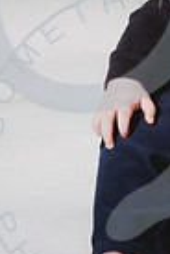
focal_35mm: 144
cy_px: 17
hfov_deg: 9.3
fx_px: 1020
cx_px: 233
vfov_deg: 14.1
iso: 100
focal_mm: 44
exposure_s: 1/160
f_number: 2.8
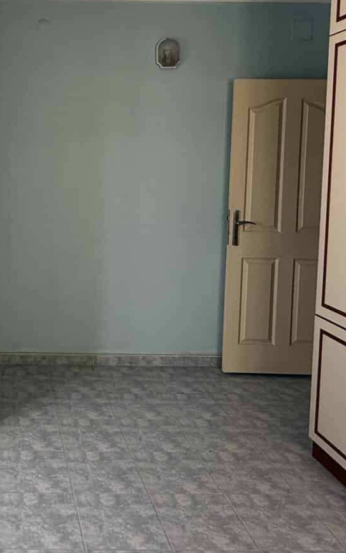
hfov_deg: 33.7
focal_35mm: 35
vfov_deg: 54.5
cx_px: 13
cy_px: 198
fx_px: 528
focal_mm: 2.22
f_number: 2.2
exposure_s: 1/99
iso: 100
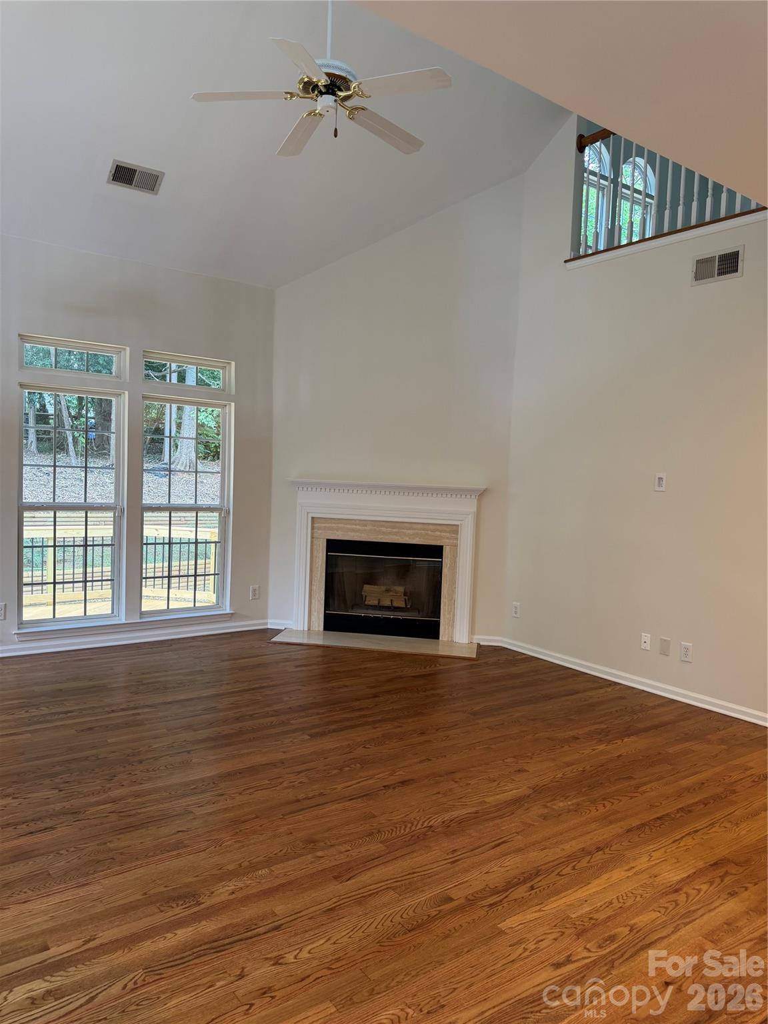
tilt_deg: -3.6
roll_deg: -3.0
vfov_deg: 71.6
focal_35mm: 24
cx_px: 384
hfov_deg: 56.8
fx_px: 710
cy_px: 512
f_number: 1.78
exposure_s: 1/60
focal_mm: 6.76
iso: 160
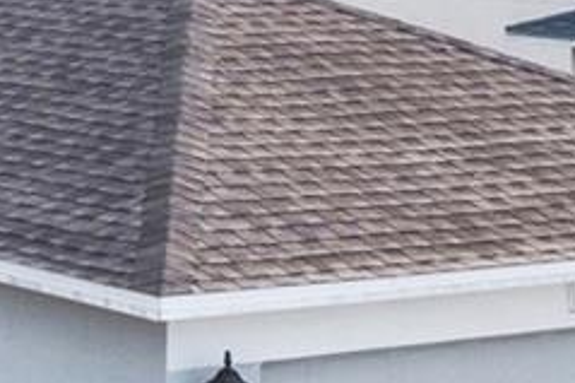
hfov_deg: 12.1
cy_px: 413
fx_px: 2346
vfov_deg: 9.2
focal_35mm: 147
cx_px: -642
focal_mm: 8.38
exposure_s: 1/1500
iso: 100
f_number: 2.8
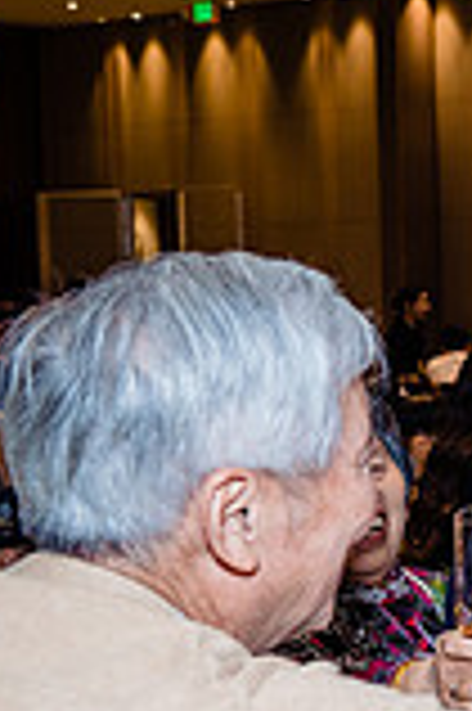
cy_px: 439
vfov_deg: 23.1
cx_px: 1164
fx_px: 1734
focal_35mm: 88
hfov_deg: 12.1
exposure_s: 1/160
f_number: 4
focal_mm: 24
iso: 1250
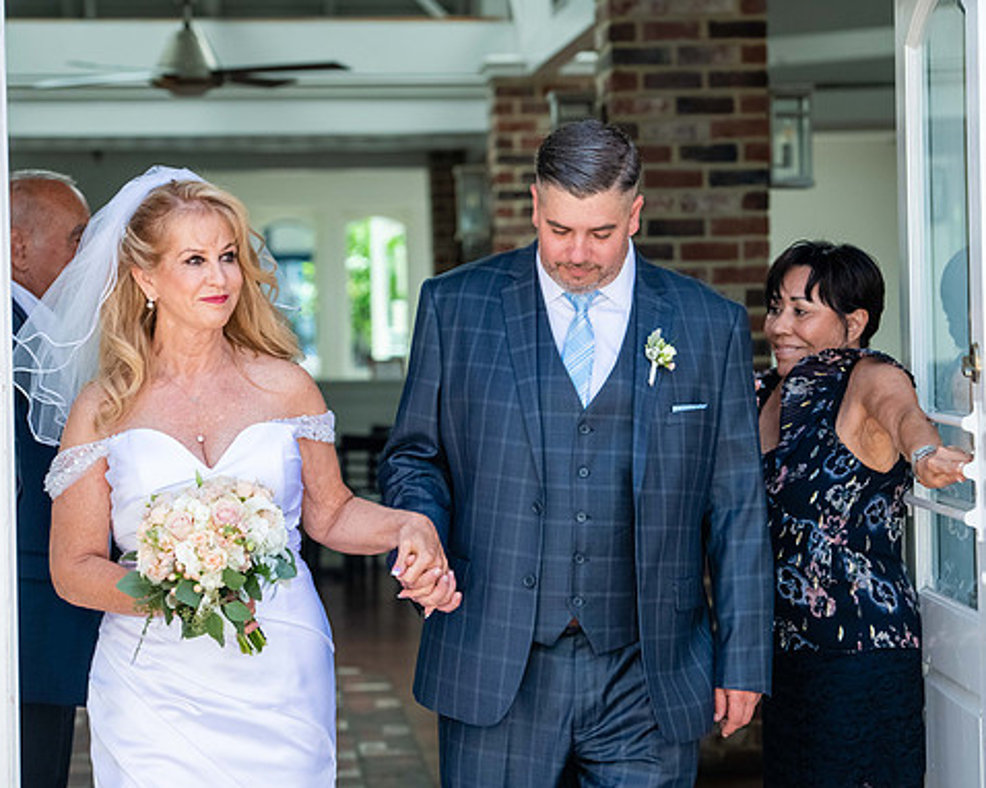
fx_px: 3325
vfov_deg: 13.5
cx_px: 520
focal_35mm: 114
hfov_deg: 16.9
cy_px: 397
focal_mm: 100
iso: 640
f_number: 4.5
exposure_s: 1/500
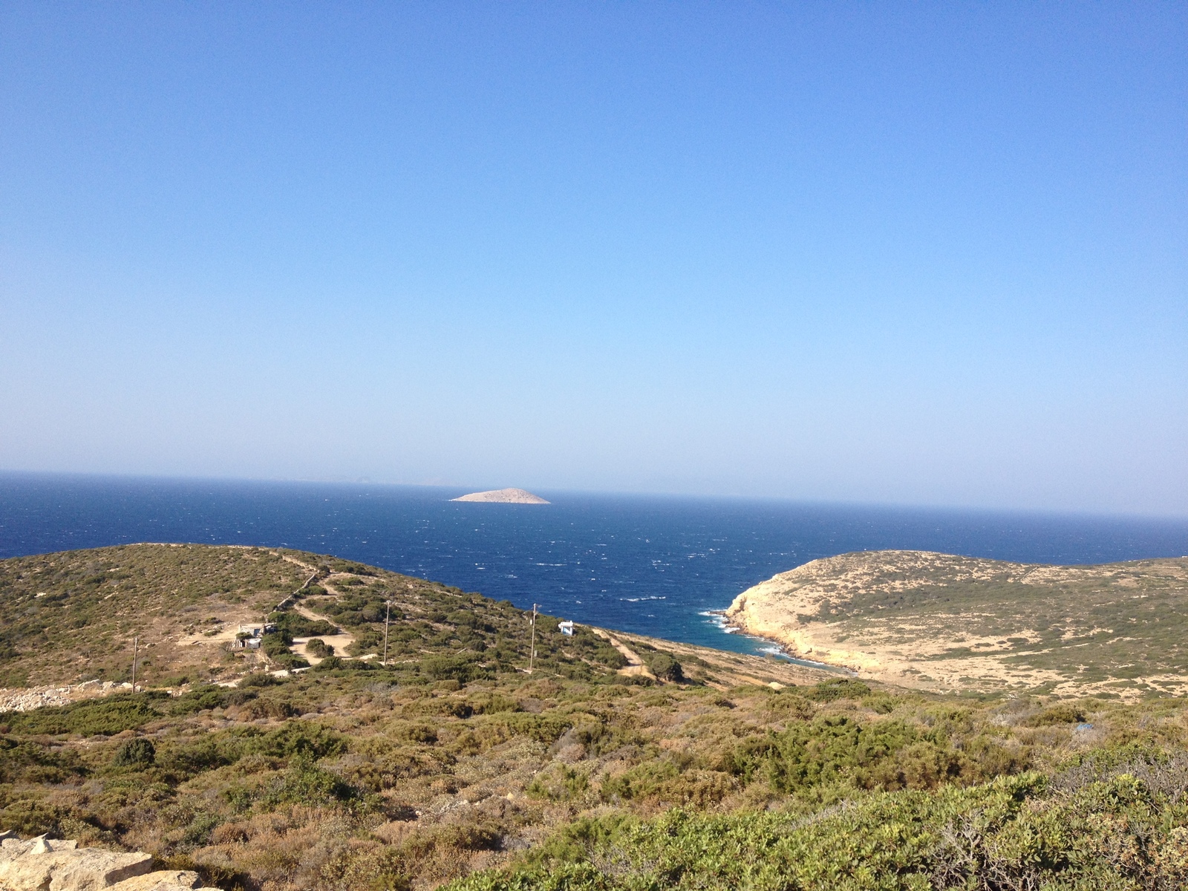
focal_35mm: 35
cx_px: 594
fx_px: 1201
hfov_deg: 52.6
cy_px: 446
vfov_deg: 40.7
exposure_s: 1/1381
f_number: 2.4
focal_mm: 4.28
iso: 50
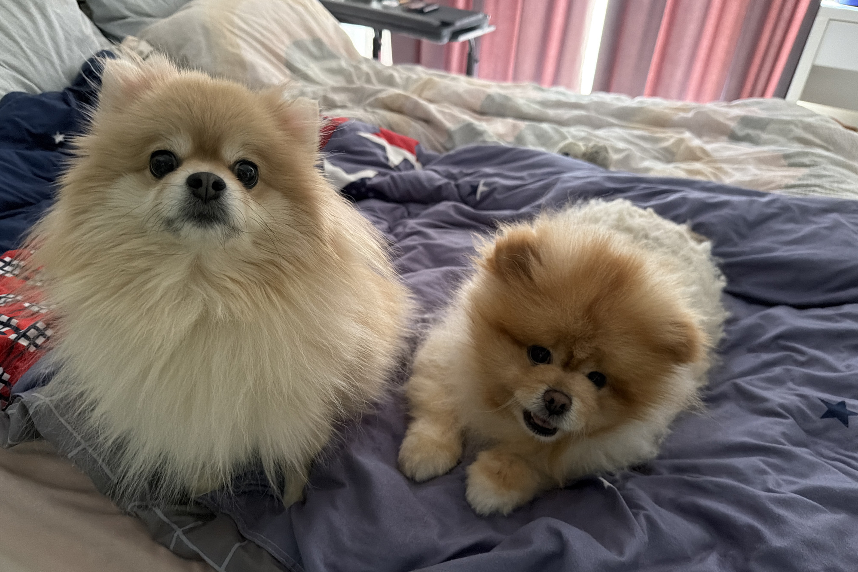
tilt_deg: -32.1
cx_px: 429
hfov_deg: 71.5
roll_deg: -4.3
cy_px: 302
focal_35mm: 25
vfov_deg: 51.3
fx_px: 596
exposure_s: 1/50
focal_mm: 6.76
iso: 800
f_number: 1.78
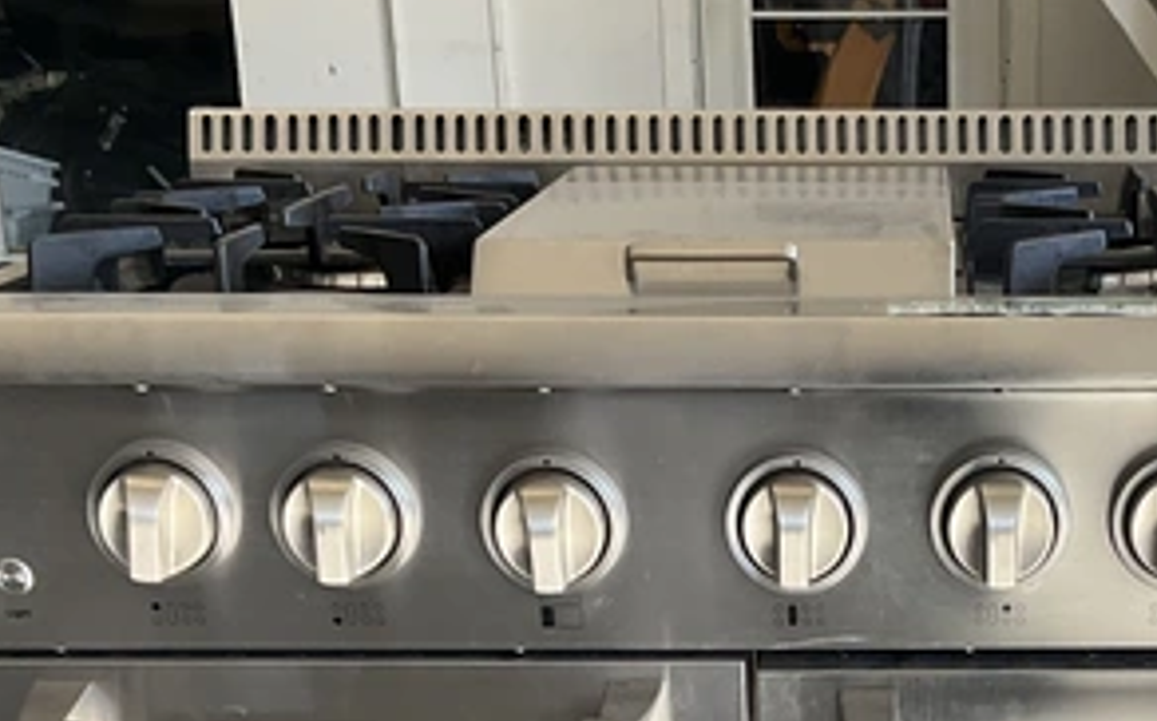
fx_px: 2489
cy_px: 980
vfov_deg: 15.6
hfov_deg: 25.6
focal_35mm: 79
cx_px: 963
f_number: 1.8
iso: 25
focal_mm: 3
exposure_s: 1/120
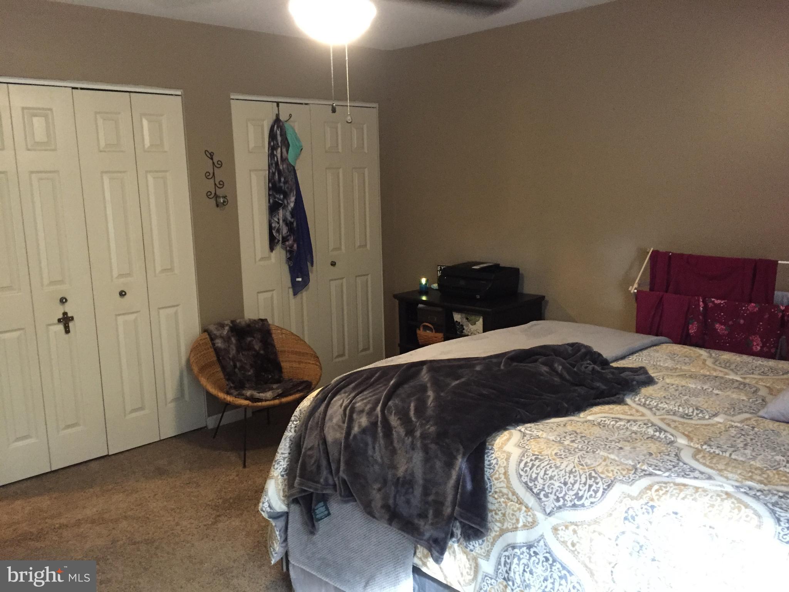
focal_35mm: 29
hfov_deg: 61.7
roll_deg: +0.0
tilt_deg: -8.5
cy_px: 296
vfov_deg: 48.2
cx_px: 394
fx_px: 661
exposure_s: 1/15
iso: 250
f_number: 2.2
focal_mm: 4.15
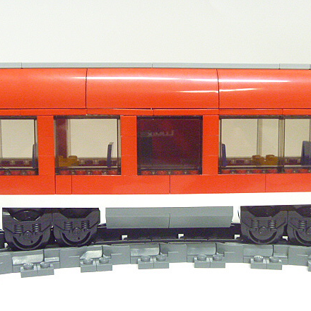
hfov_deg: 37.5
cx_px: 161
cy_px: 166
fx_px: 457
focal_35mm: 45
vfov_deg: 37.5
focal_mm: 6.3
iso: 800
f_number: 3.5
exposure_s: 1/10
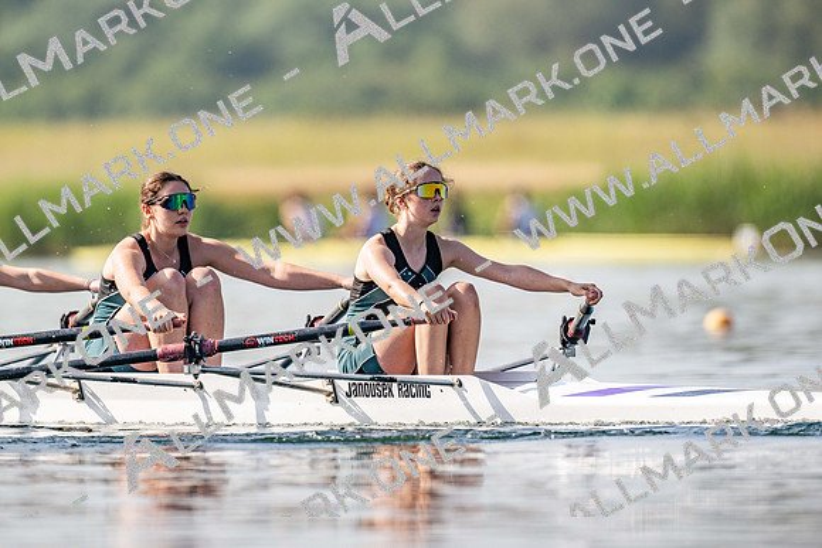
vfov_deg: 2.3
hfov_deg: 3.4
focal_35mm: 600
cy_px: 274
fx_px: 13703
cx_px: 411
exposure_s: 1/2500
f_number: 5.6
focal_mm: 600
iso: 280
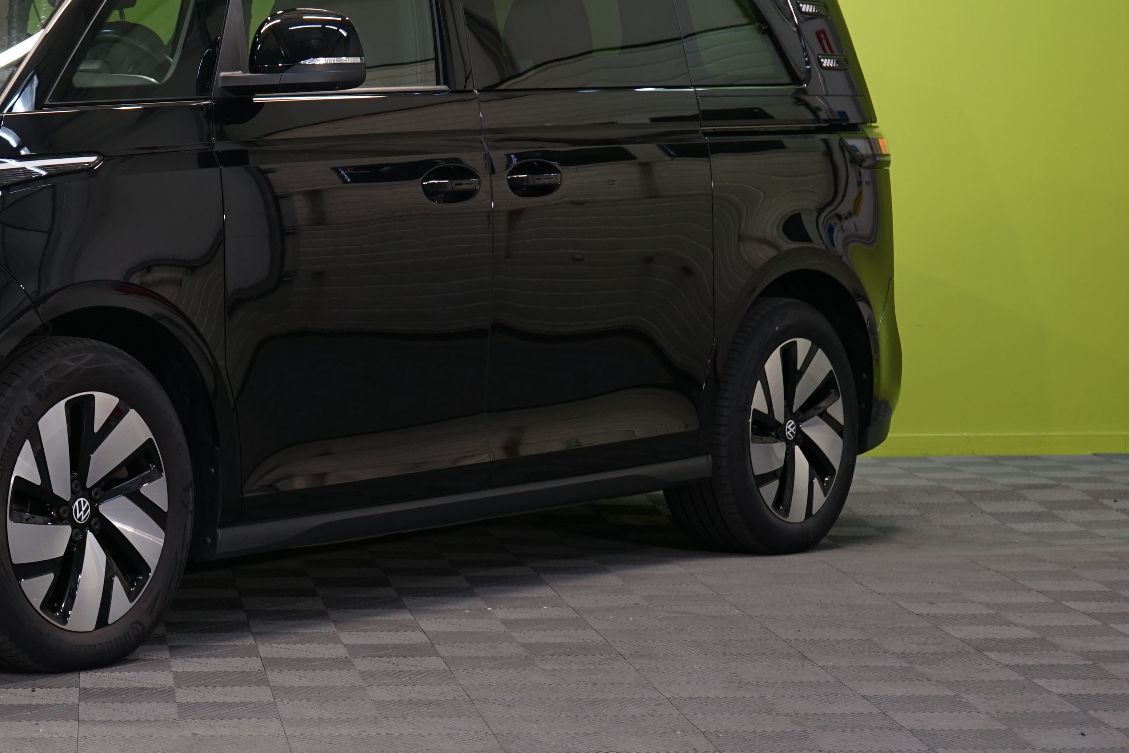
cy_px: 252
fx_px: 3293
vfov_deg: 13.0
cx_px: 107
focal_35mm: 105
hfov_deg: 19.1
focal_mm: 58
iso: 500
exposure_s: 1/40
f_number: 5
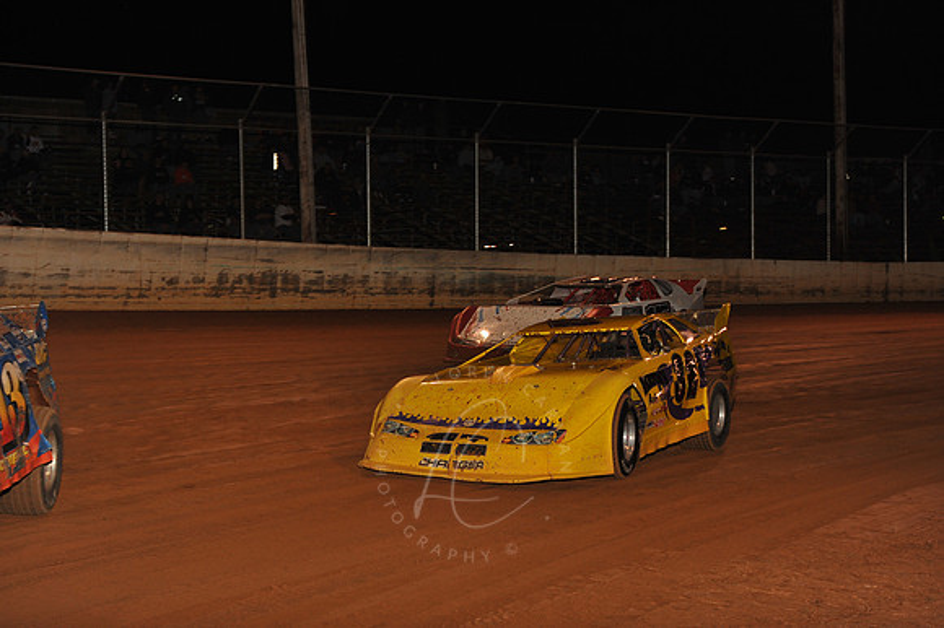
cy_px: 314
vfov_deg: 19.4
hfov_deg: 28.9
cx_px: 472
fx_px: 1834
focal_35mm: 70
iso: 800
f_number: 7.1
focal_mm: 70
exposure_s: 1/320
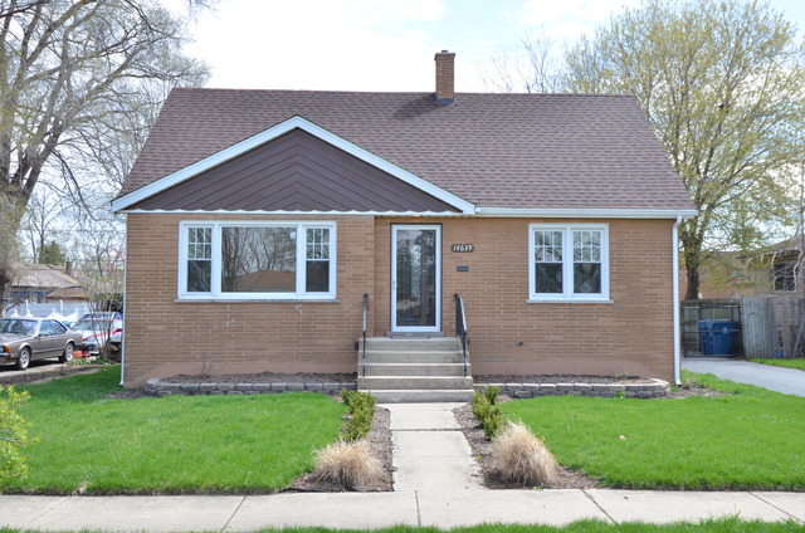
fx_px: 803
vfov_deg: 36.7
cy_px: 266
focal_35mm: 36
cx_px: 402
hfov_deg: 53.2
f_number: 6.3
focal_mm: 24
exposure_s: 1/160
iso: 100
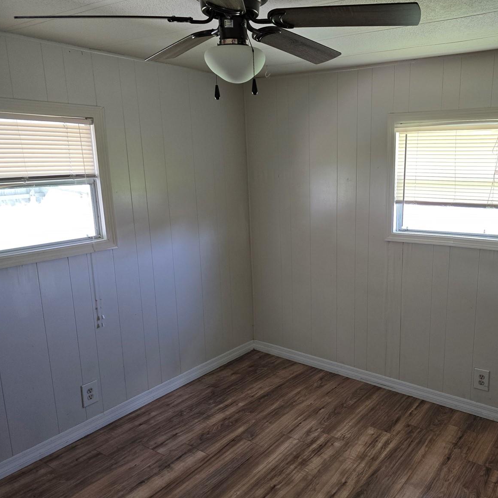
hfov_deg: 56.0
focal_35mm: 28
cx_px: 336
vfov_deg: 57.3
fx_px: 456
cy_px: 248
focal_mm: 6.3
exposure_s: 1/120
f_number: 1.7
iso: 200
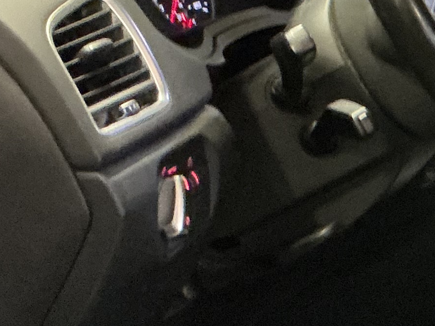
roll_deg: +0.4
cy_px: 124
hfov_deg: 13.9
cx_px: 761
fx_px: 1596
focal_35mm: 127
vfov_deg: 11.7
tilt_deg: -14.1
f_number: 1.8
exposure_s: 1/25
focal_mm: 3
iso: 400
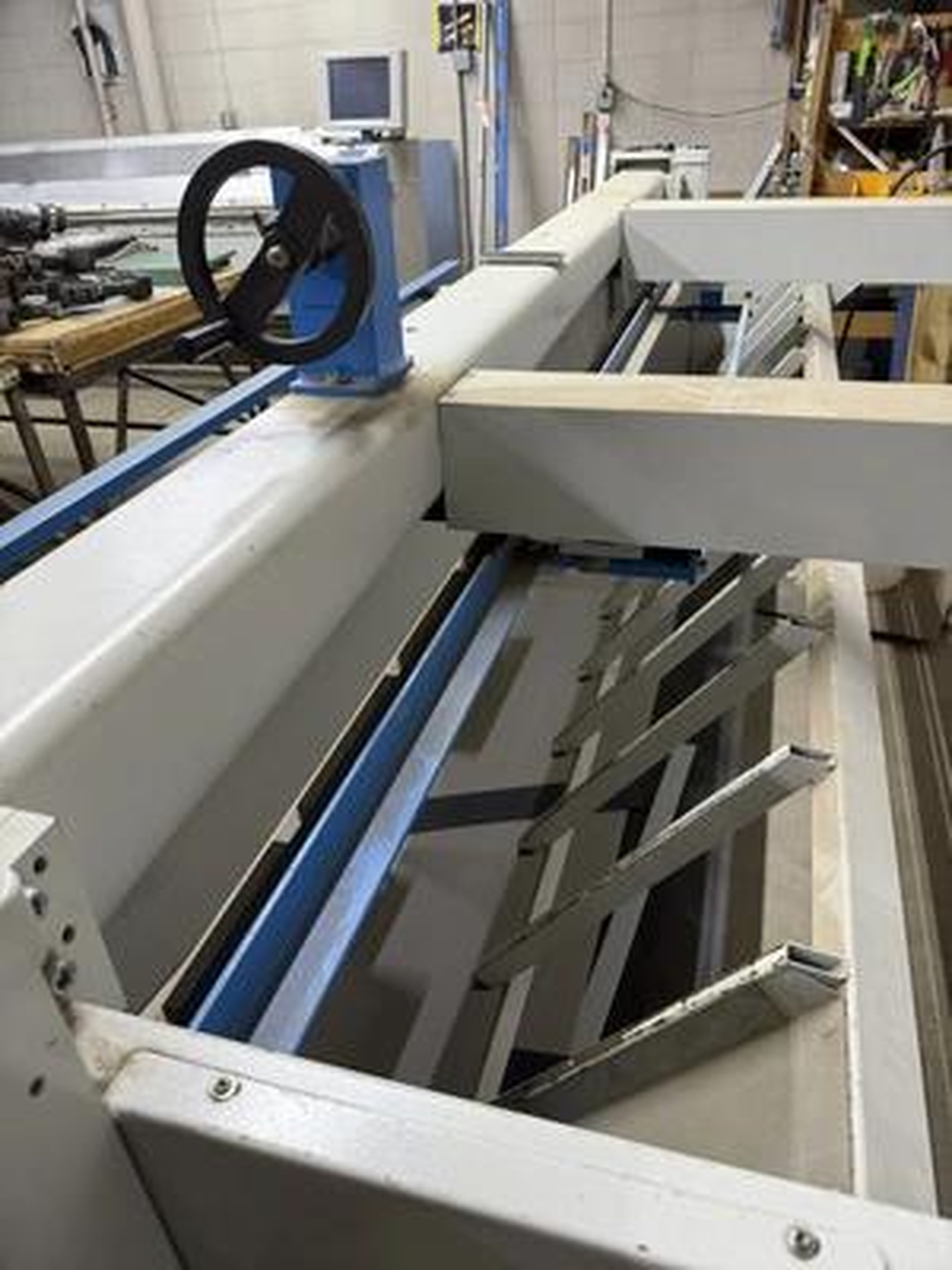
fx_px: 880
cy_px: 635
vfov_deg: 71.6
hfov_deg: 56.8
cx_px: 476
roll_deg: +5.3
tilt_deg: -32.2
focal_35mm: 24
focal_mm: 6.76
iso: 200
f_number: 1.78
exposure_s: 1/60
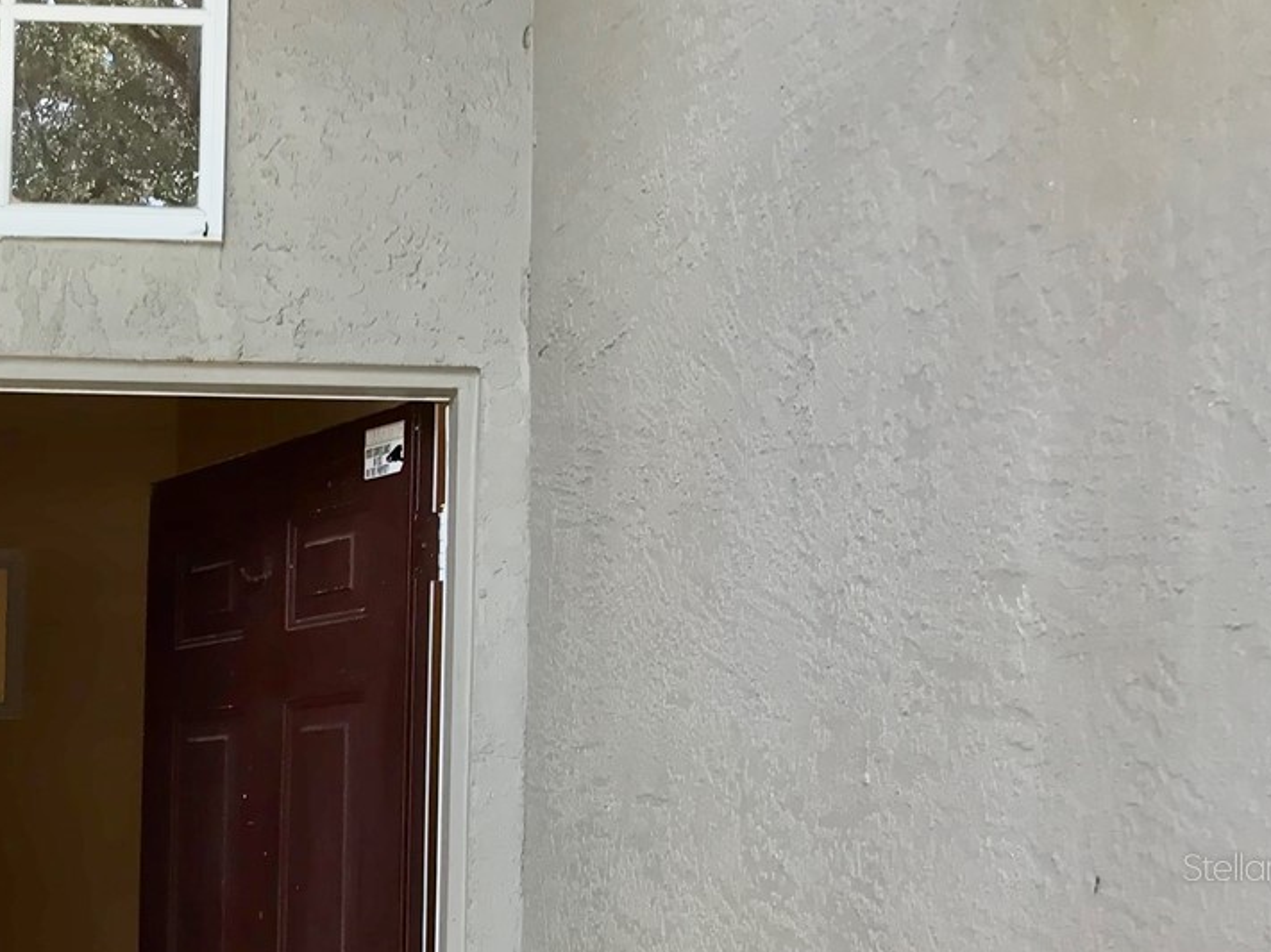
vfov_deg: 22.7
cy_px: 866
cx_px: -79
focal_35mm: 63
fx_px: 2313
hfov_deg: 28.3
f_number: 1.8
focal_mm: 3.99
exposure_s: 1/120
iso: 32
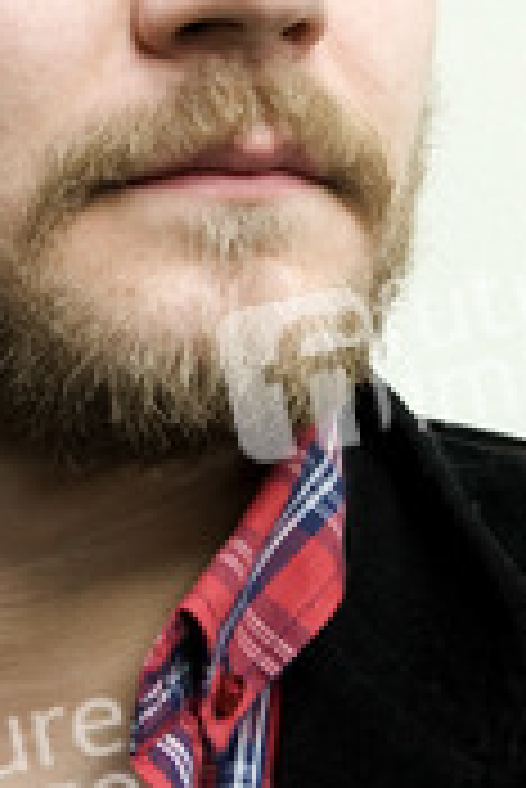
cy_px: 131
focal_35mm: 110
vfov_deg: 18.4
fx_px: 2406
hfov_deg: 12.4
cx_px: 43
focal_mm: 48
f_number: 4.5
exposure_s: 1/100
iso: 800
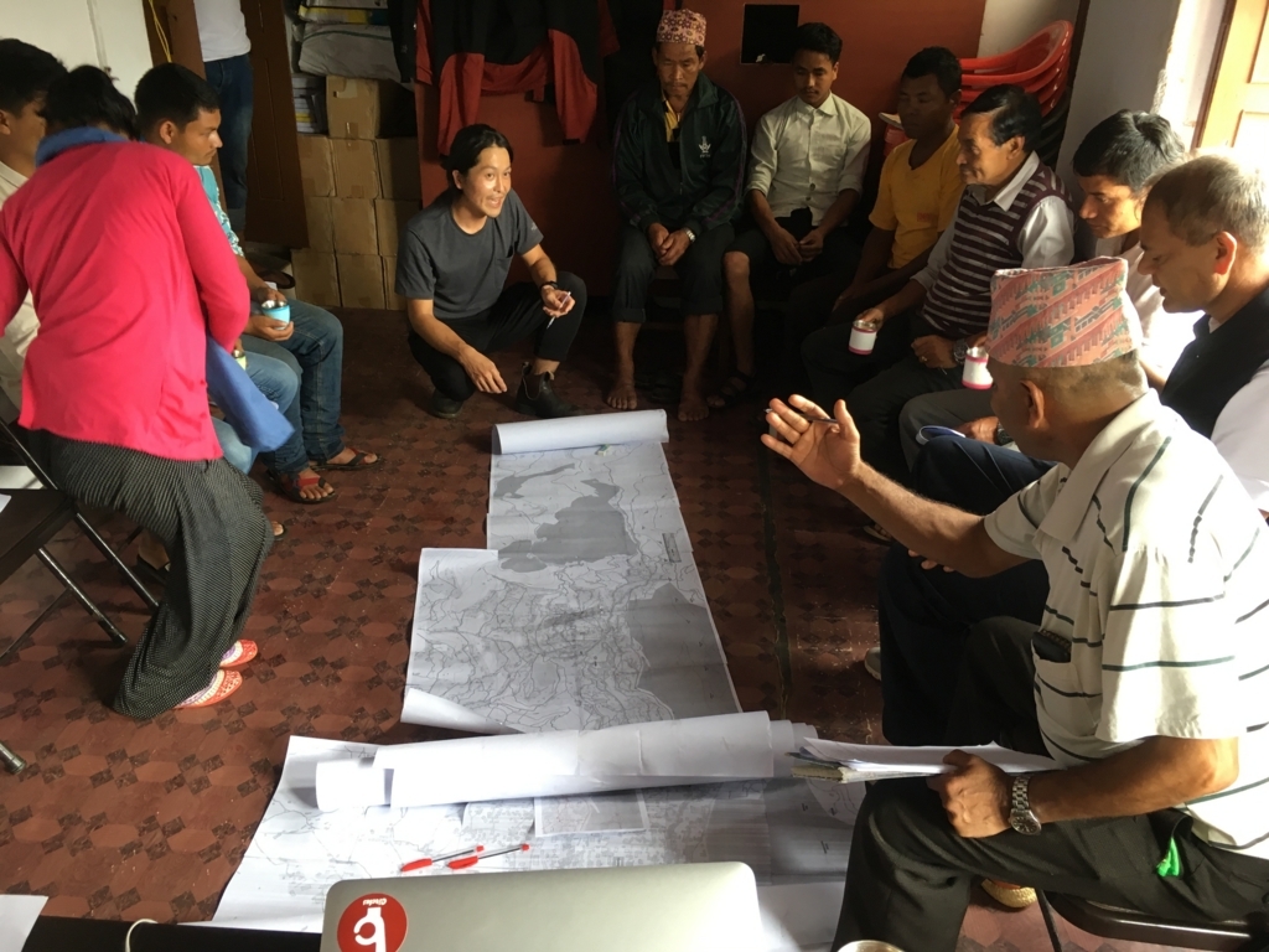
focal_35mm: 29
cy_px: 476
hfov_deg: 61.7
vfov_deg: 48.2
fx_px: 1063
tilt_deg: -26.0
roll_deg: -1.6
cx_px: 634
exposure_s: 1/33
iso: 80
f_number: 2.2
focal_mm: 4.15
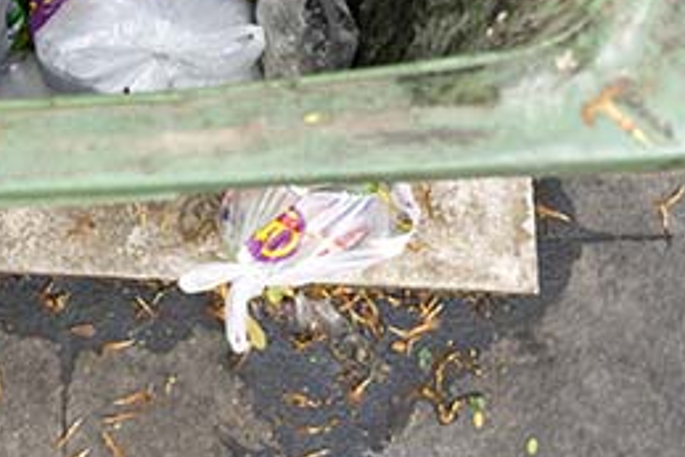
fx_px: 1694
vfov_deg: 13.7
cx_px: 8
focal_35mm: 89
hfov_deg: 22.1
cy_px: -378
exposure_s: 1/200
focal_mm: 24
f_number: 4
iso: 1400
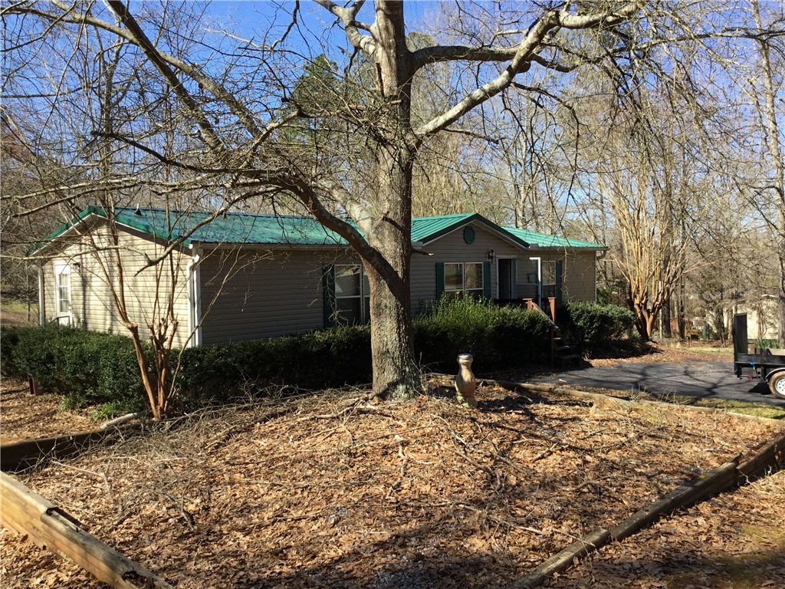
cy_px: 294
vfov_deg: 45.4
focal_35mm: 31
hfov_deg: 58.4
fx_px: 703
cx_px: 392
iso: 25
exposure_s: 1/512
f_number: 2.4
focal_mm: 3.3
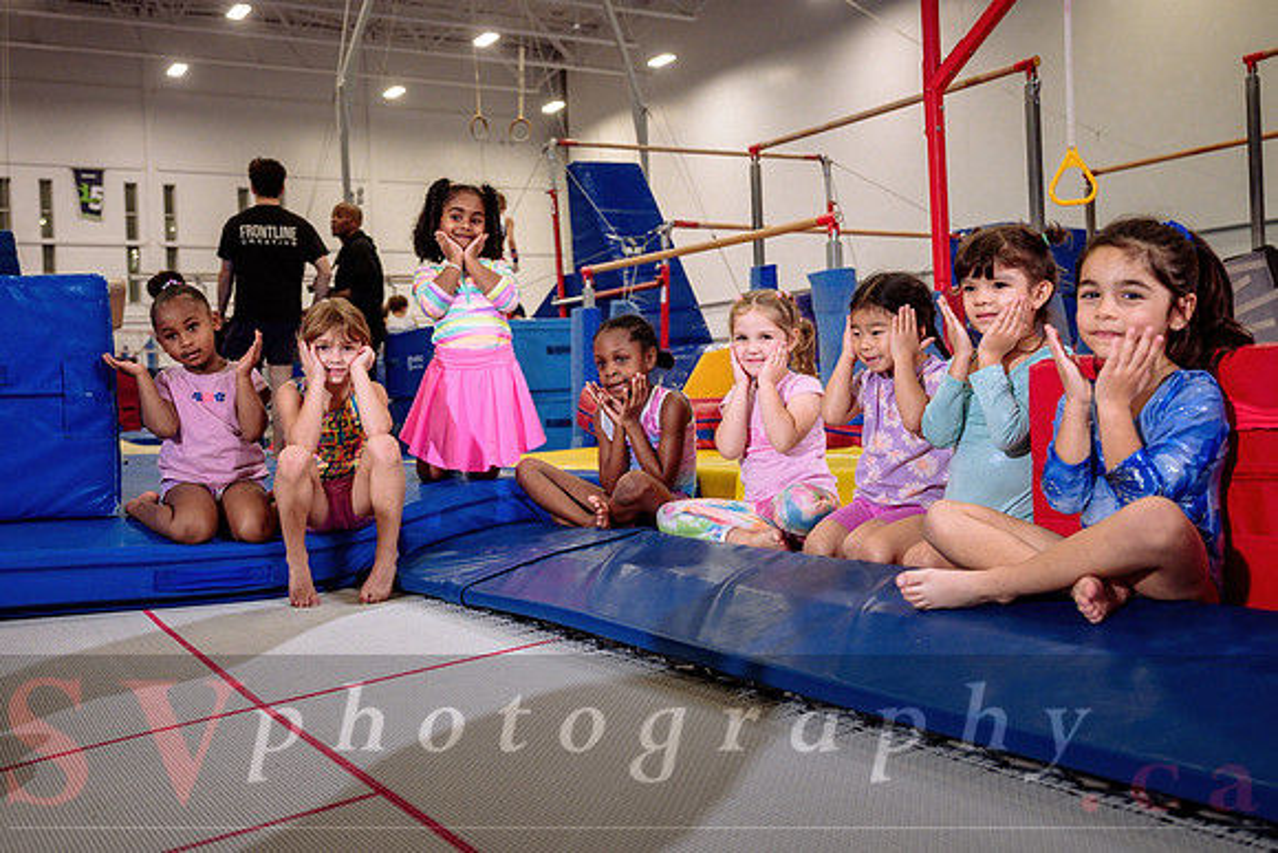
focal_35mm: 38
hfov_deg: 50.3
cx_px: 562
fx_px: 1356
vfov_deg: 34.9
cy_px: 427
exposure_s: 1/400
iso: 1600
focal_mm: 29
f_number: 3.5
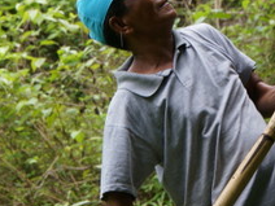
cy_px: 12
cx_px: 213
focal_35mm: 199
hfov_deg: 9.9
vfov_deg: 7.5
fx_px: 1579
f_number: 5.6
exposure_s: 1/100
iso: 320
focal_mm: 58.5
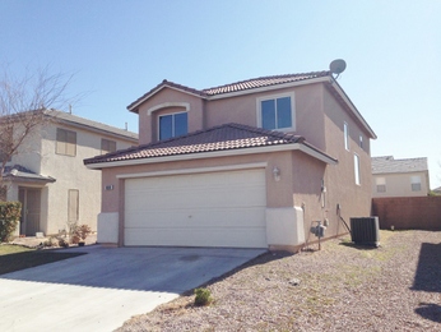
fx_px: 421
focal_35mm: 33
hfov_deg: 55.3
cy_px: 166
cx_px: 220
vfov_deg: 43.0
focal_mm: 4.13
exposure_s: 1/1869
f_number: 2.4
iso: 50
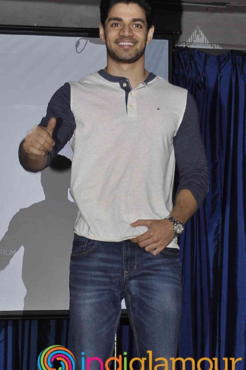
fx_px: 1162
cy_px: 226
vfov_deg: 18.1
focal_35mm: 113
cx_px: 139
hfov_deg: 12.1
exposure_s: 1/125
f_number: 5.6
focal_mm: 40
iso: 400
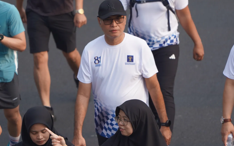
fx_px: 3737
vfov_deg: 2.2
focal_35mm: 586
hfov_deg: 3.6
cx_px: 120
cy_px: 46
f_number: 5.6
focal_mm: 400
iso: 250
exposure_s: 1/200
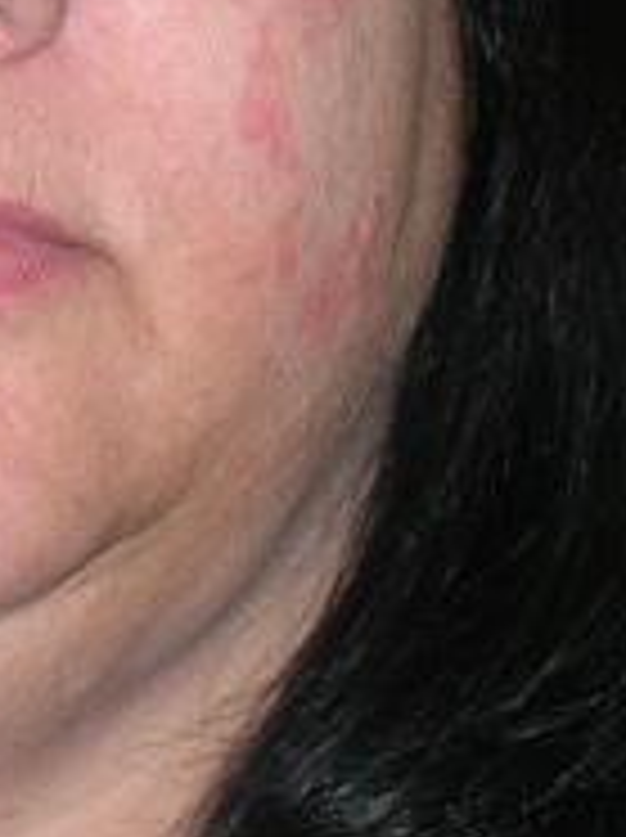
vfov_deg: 9.7
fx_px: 4906
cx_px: -32
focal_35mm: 203
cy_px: 90
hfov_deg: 7.3
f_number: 3.8
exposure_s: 1/60.1
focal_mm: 11
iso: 50
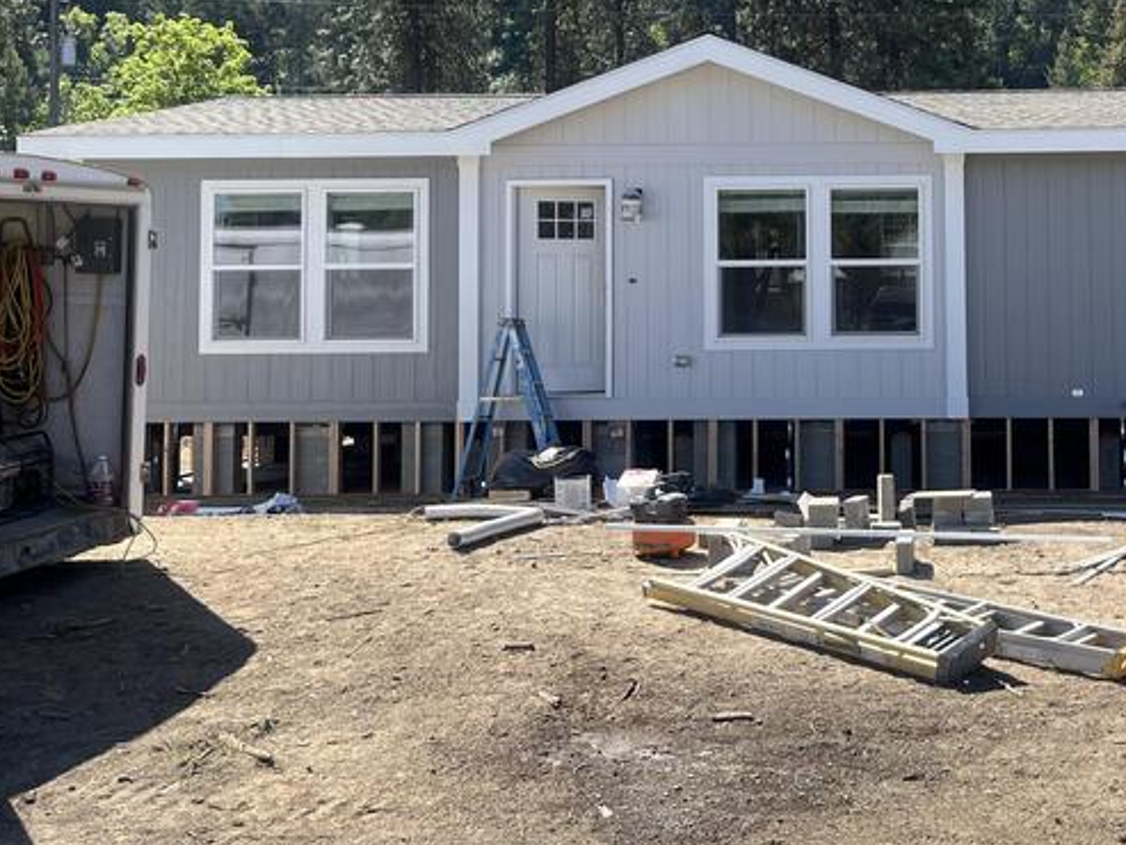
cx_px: 922
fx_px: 1464
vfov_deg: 31.7
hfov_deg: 40.1
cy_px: 233
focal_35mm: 45
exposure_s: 1/1536
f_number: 1.6
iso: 50
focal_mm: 5.1
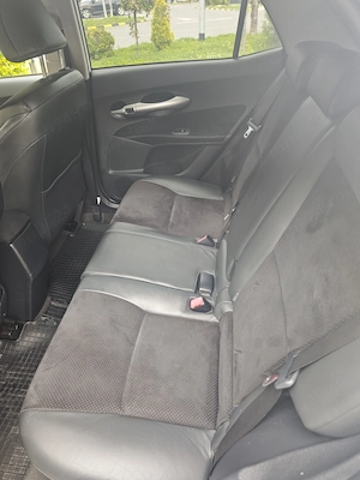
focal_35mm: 23
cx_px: 180
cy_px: 240
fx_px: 319
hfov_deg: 58.9
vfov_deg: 73.9
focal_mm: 6.55
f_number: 1.62
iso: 250
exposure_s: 1/93.6
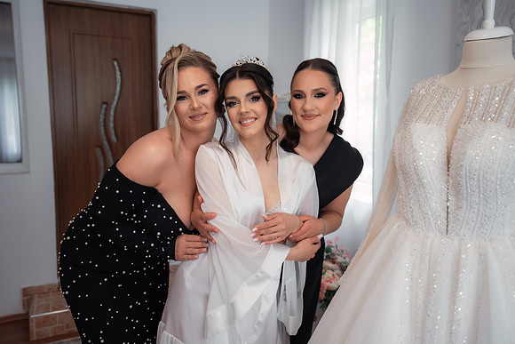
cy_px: 172
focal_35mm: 30
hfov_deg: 61.9
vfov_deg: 43.6
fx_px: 429
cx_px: 258
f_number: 2.8
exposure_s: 1/250
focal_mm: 30
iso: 1250
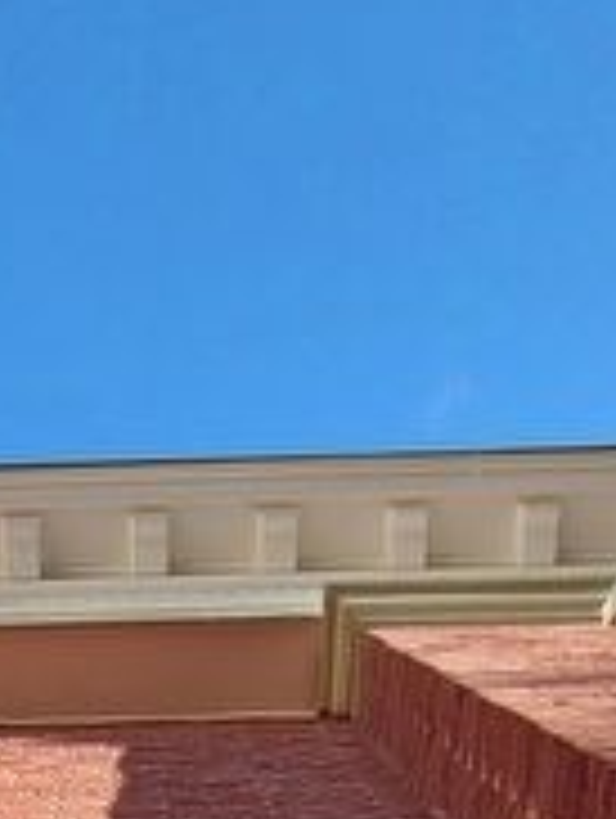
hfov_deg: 25.4
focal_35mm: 57
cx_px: 139
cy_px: 1742
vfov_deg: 17.9
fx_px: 1349
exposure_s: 1/222
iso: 50
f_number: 2.2
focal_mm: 2.2
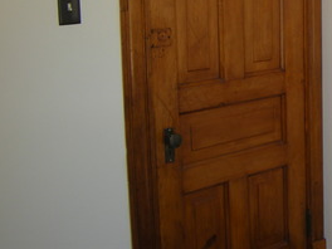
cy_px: 48
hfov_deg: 26.0
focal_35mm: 68
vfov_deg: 21.3
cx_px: 381
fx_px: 652
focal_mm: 4.7
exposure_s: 1/52.7
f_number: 2.8
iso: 64
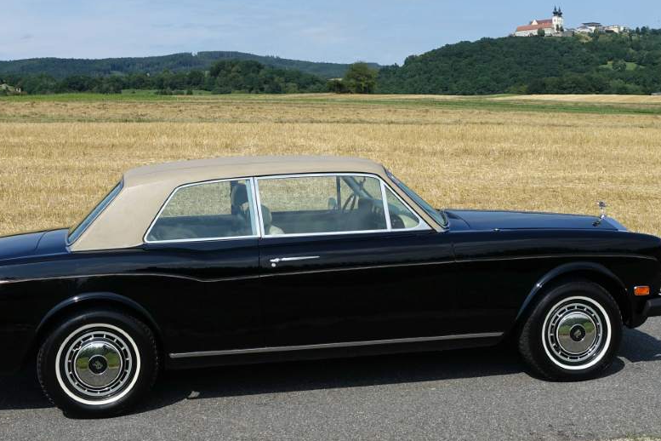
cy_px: 173
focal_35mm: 43
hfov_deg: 45.4
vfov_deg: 31.1
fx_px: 789
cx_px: 299
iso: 125
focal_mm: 10.7
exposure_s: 1/160
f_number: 4
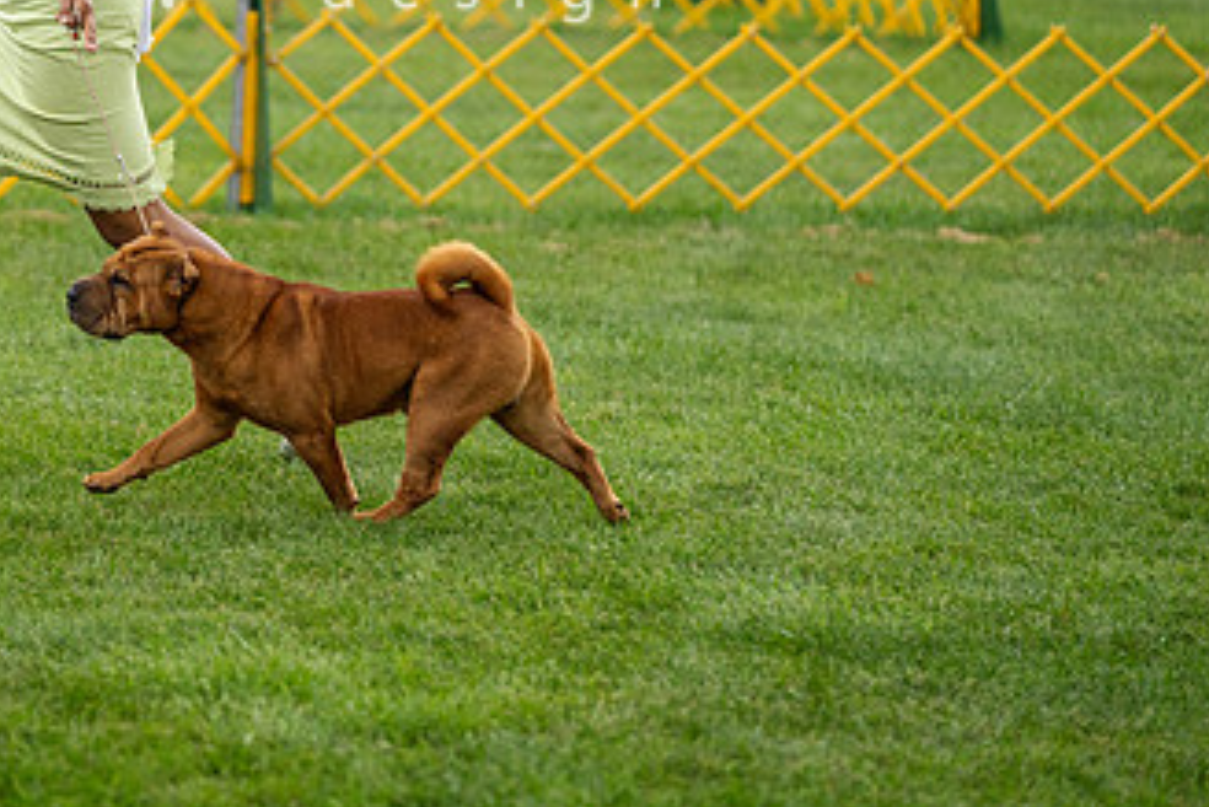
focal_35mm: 235
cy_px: 101
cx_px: 203
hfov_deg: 8.7
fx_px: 7895
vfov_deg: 5.8
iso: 640
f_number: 2.8
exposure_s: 1/640
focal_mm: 133
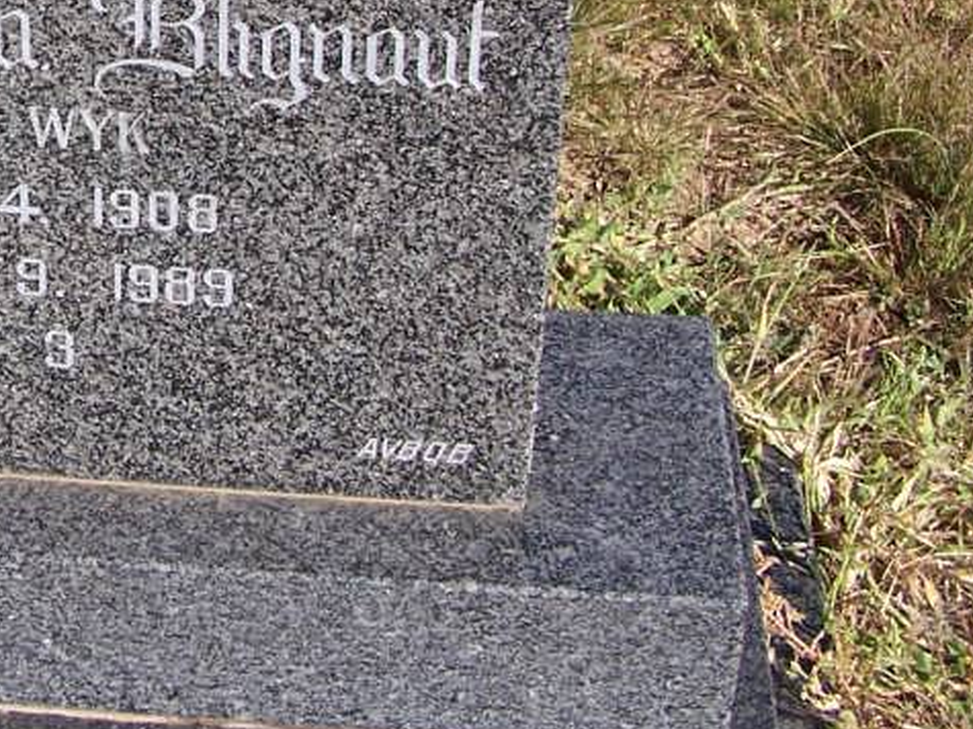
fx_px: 2698
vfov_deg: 15.0
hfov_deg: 19.8
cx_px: -33
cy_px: -74
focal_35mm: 96
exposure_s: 1/750
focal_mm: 6.3
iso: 80
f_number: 4
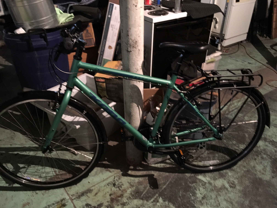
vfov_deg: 48.2
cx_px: 138
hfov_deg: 61.7
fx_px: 232
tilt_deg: -32.8
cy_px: 104
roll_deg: +0.8
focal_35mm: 29
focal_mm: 4.15
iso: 400
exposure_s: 1/15
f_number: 2.2
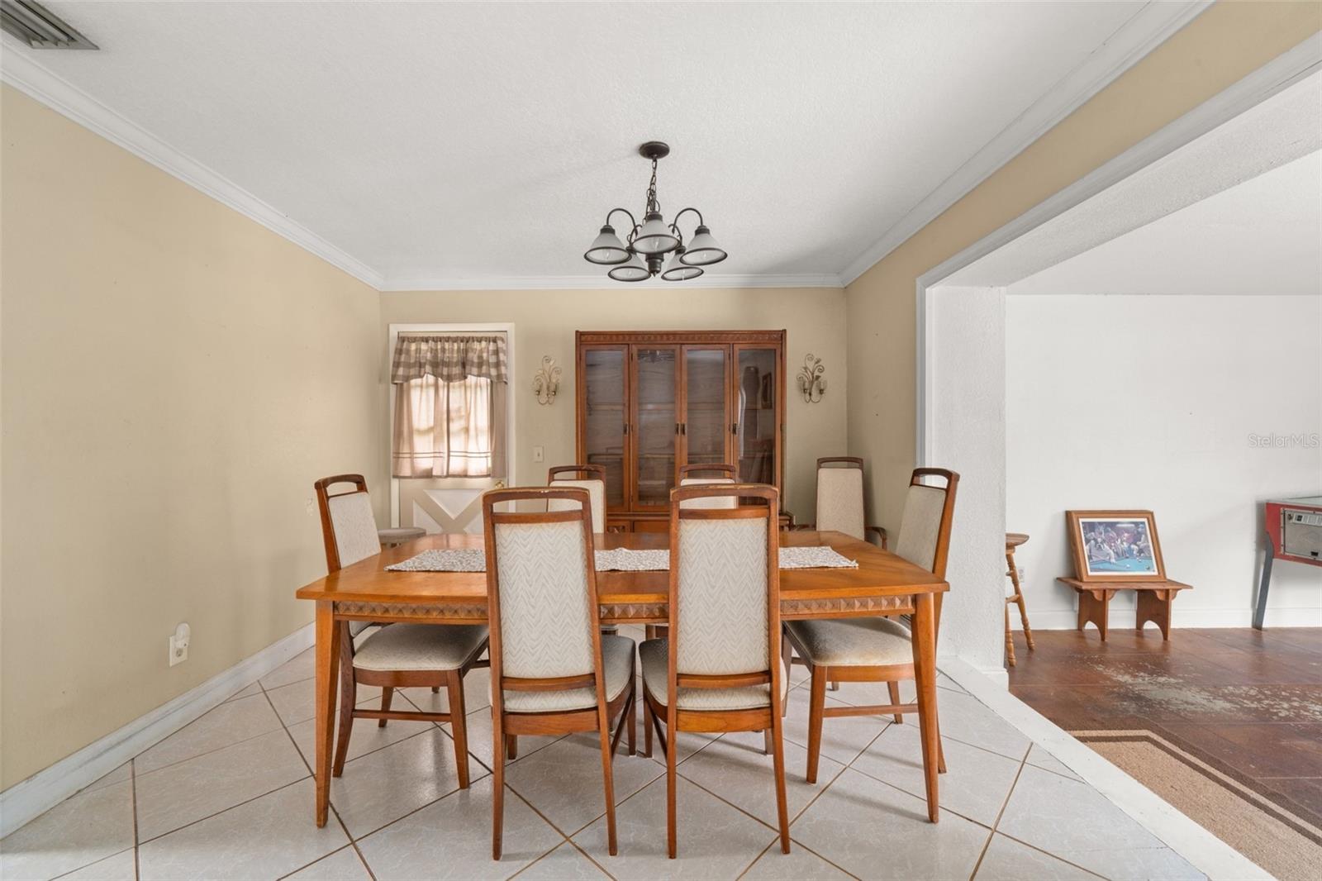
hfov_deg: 104.3
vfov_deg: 81.2
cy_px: 440
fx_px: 514
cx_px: 661
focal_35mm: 14
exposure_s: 1
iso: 400
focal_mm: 14
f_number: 11
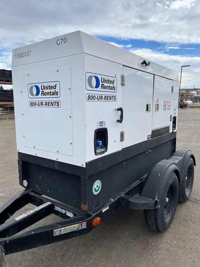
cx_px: 100
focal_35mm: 26
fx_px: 200
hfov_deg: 53.1
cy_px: 134
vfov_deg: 67.3
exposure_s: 1/3311
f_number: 1.6
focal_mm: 5.1
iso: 50
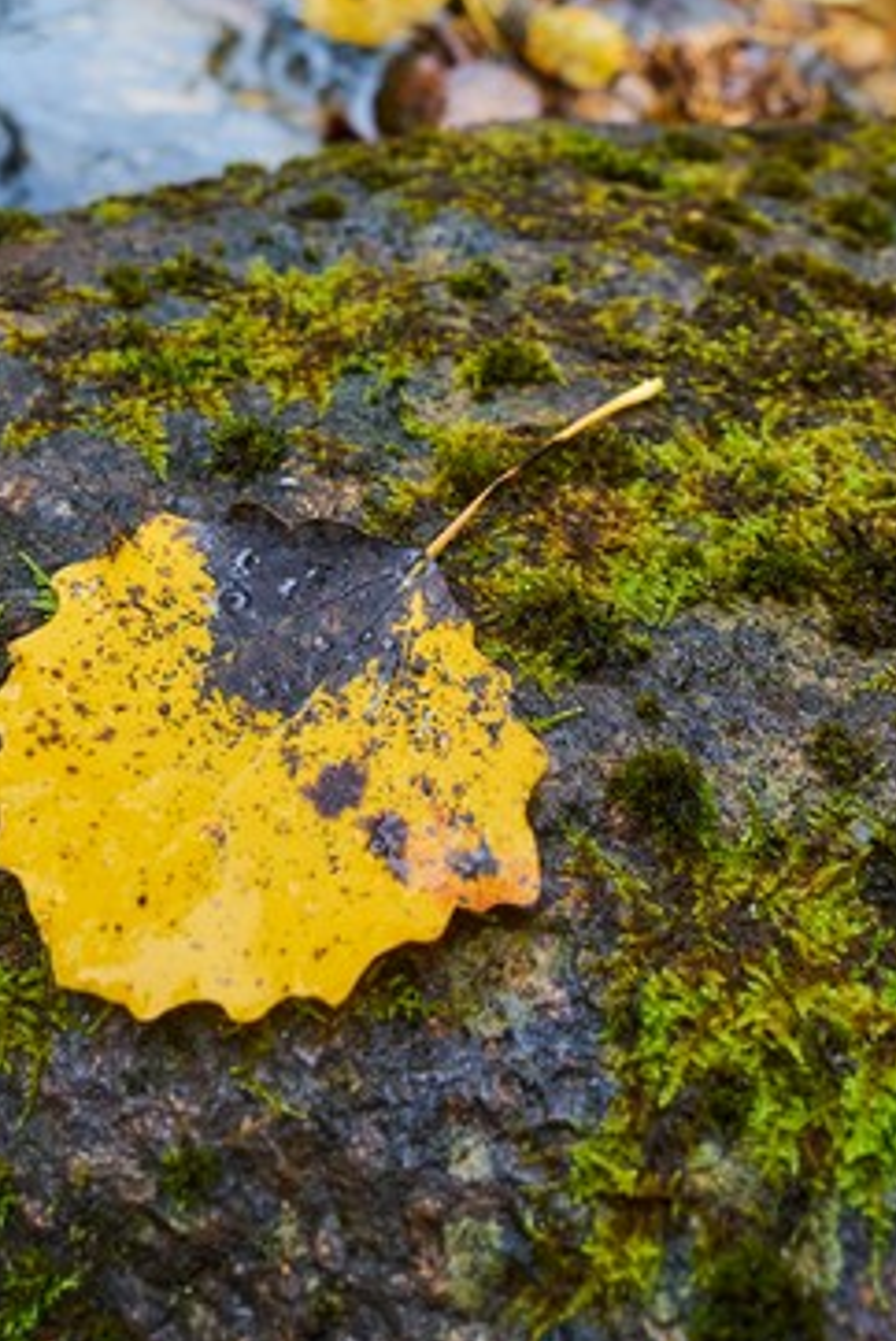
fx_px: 1975
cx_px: 281
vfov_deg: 32.7
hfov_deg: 25.4
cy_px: -148
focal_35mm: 53
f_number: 5.6
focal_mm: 20
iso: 100
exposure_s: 1/40
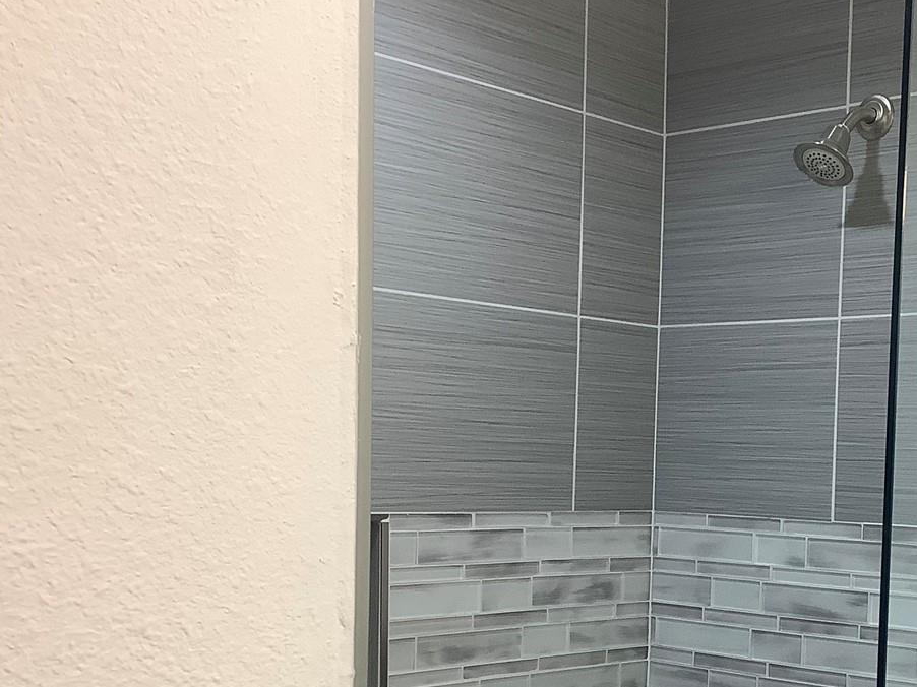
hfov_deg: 34.1
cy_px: 556
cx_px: 708
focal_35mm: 55
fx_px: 1457
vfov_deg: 26.0
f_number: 2.4
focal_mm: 3.3
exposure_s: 1/60
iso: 50
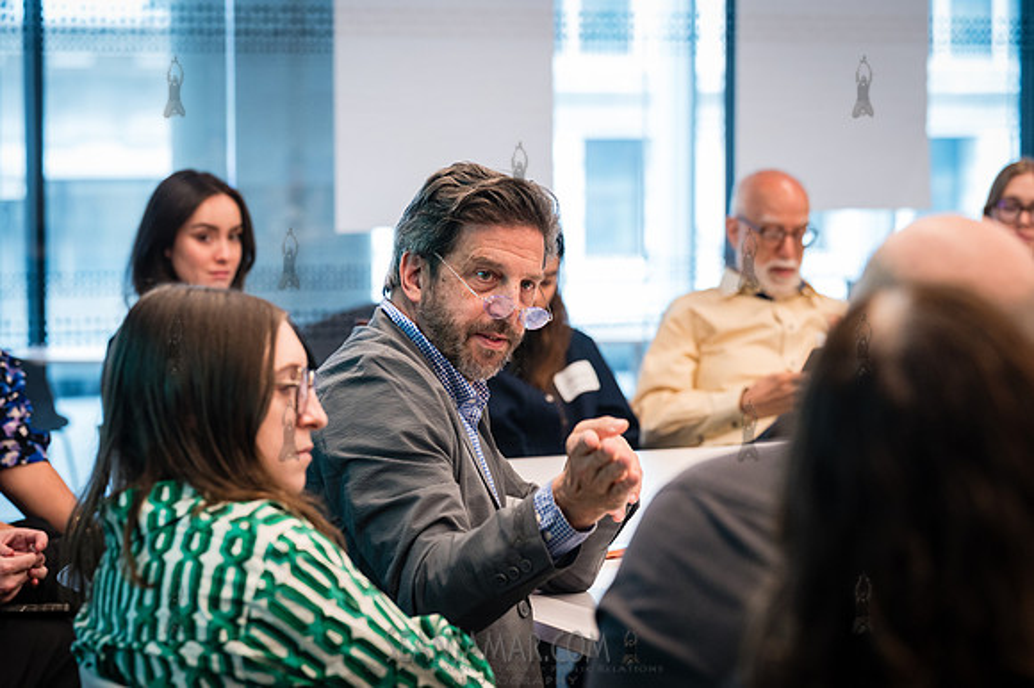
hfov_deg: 20.8
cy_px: 344
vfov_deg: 13.9
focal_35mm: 98
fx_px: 2818
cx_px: 513
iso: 2000
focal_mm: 97
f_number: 4
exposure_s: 1/100
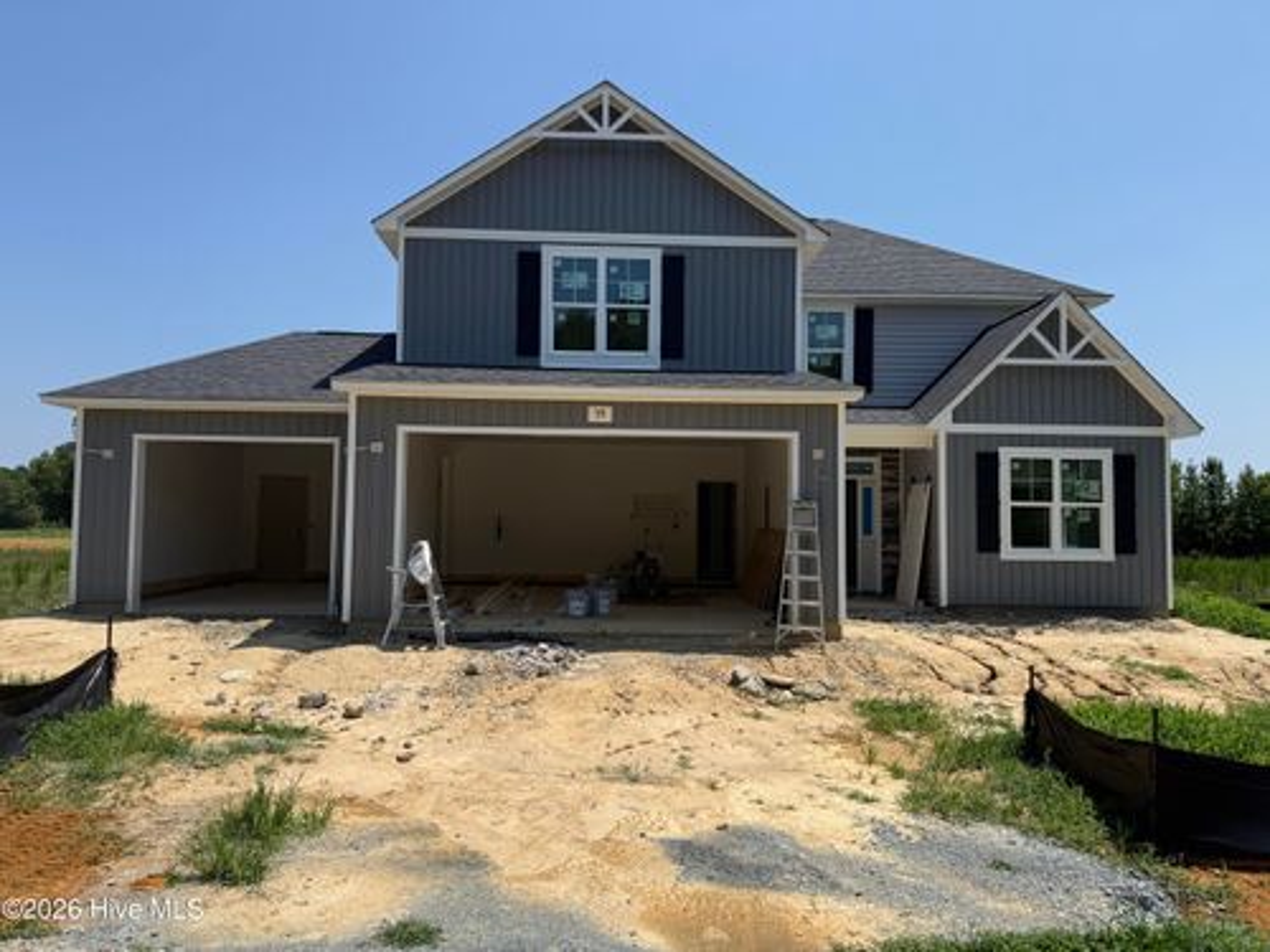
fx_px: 881
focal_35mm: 24
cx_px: 635
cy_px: 476
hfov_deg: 71.6
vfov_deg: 56.8
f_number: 1.78
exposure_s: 1/6173
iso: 80
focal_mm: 6.76
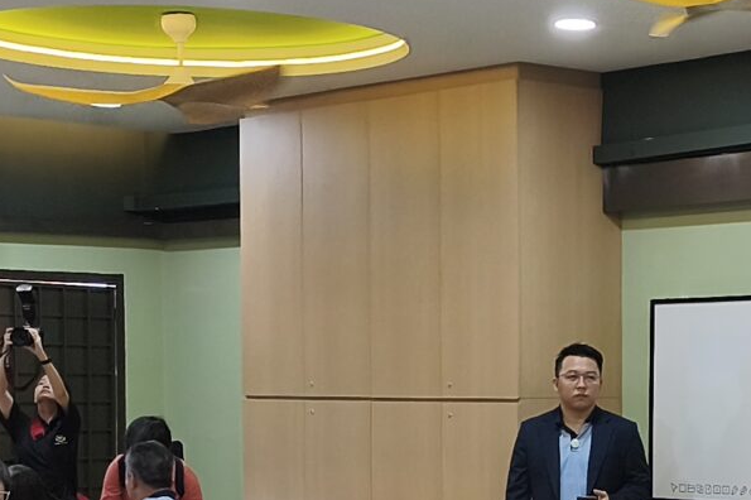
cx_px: 598
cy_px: 508
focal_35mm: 103
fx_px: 2147
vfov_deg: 13.1
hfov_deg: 19.6
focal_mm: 6.14
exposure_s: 1/99.9
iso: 320
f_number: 1.65
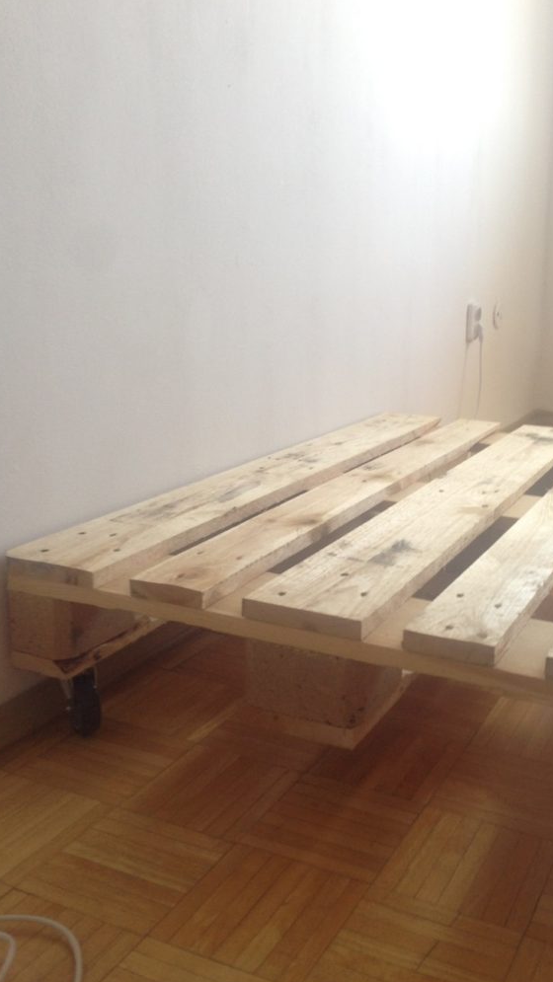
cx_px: 368
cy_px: 486
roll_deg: -2.6
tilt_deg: -10.5
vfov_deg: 54.0
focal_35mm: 37
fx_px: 964
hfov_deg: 31.8
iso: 64
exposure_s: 1/20
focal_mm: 4.12
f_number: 2.4
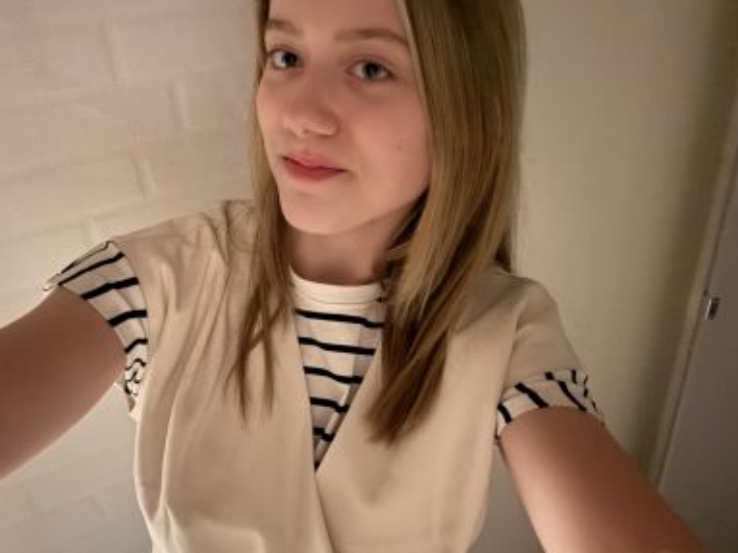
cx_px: 314
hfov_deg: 65.0
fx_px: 575
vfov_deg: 51.3
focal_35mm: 27
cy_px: 275
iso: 1000
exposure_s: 1/14
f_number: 1.9
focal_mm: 2.69
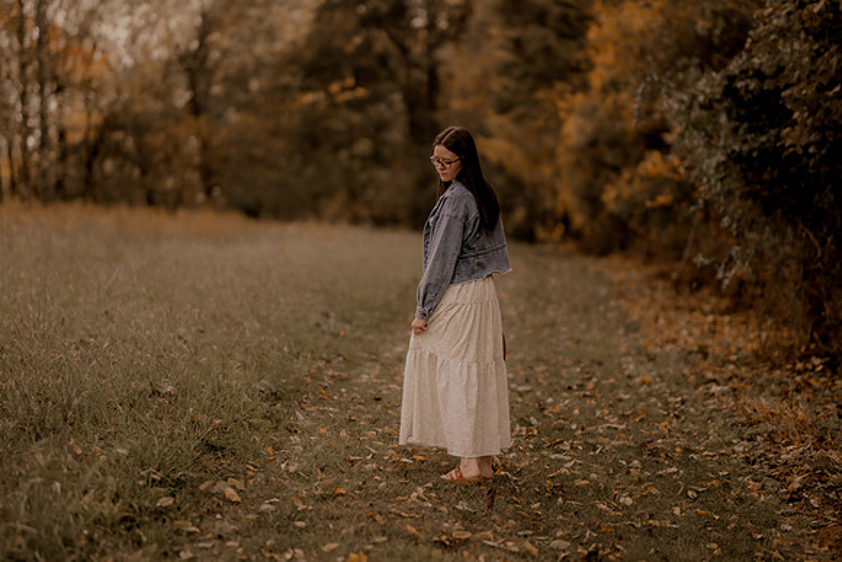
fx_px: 1988
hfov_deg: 23.9
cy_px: 281
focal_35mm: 85
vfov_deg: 16.1
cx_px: 421
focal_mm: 85
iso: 200
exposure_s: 1/4000
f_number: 1.4
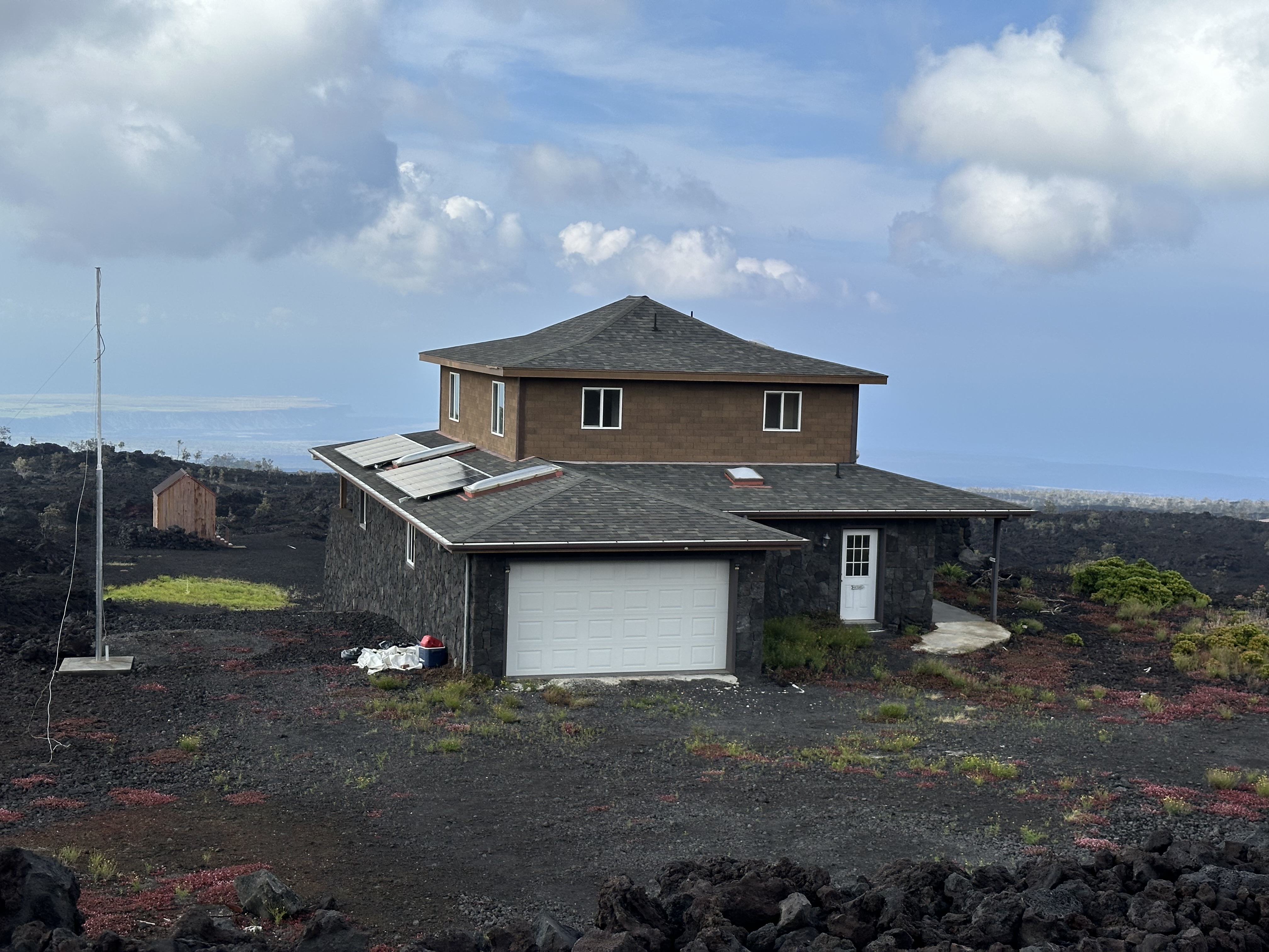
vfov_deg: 30.3
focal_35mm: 48
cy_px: 476
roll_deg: -2.3
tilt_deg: -6.3
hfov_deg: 39.7
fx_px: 1760
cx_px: 634
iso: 64
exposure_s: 1/4566
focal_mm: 6.86
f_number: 1.78
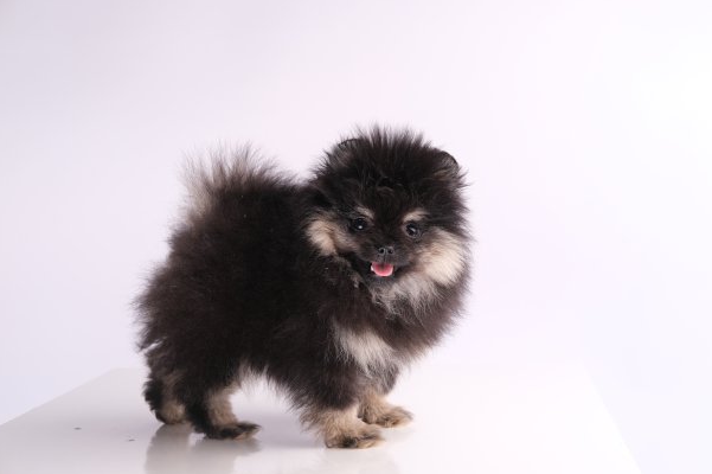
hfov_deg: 36.9
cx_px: 359
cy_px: 238
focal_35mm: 54
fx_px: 1067
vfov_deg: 25.0
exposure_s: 1/125
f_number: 8
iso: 160
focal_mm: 35
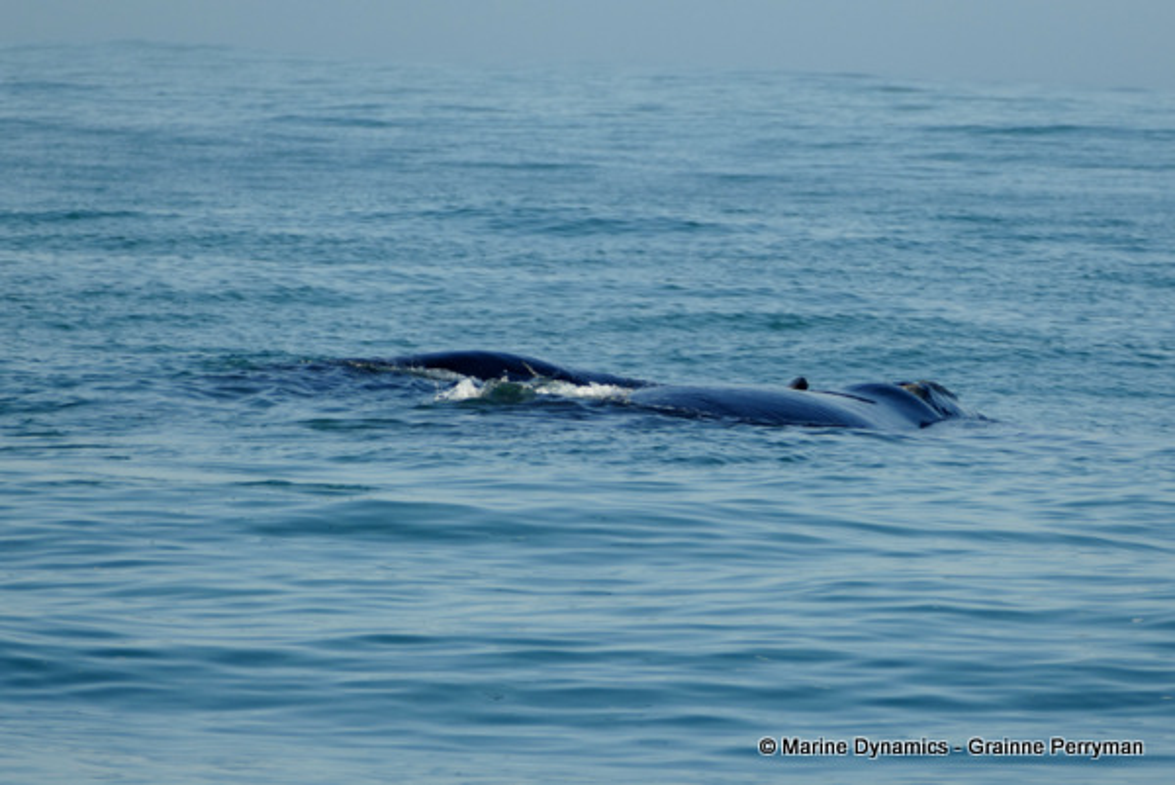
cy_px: 392
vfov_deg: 3.5
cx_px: 588
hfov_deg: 5.3
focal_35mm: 391
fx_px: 12771
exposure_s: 1/1000
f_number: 4
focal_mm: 142.53
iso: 125
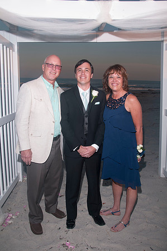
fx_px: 230
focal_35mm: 33
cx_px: 84
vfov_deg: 57.3
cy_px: 126
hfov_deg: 39.9
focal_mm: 22
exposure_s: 1/250
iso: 100
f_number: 8
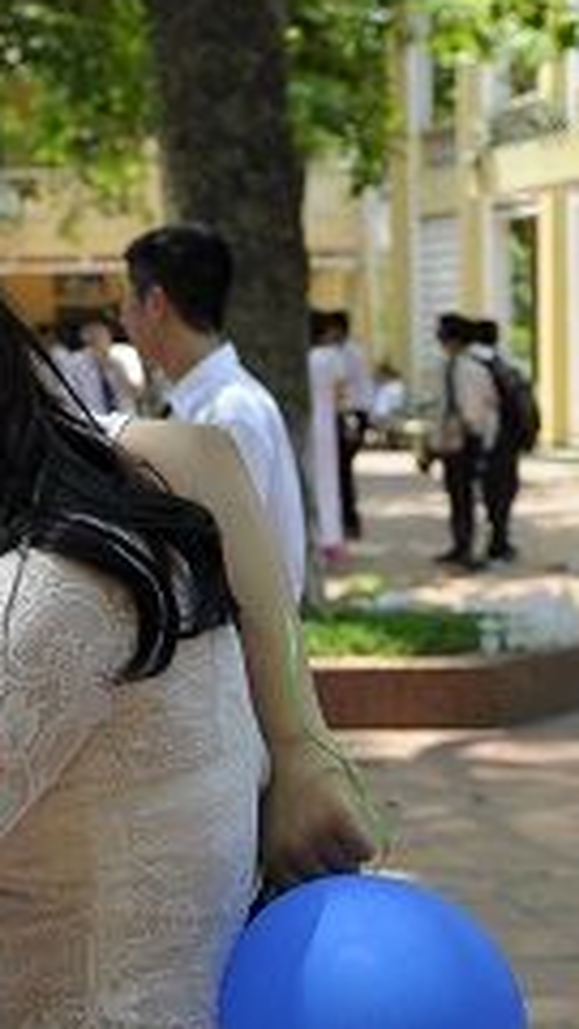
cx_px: -382
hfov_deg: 12.4
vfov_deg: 23.4
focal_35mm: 91
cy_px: 489
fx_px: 2485
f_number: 2.8
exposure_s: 1/500
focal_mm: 29
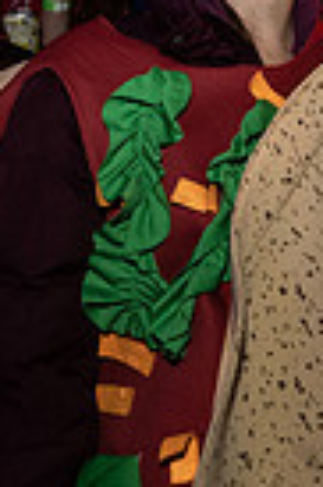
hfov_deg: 17.9
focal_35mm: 69
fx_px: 931
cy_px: 14
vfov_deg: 27.8
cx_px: 461
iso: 2000
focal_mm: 14
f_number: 3.5
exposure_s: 1/60
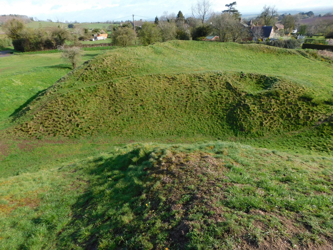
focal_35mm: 23
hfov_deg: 73.9
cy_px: 125
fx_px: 221
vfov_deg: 58.9
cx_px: 166
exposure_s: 1/640
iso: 125
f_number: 3
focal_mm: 4
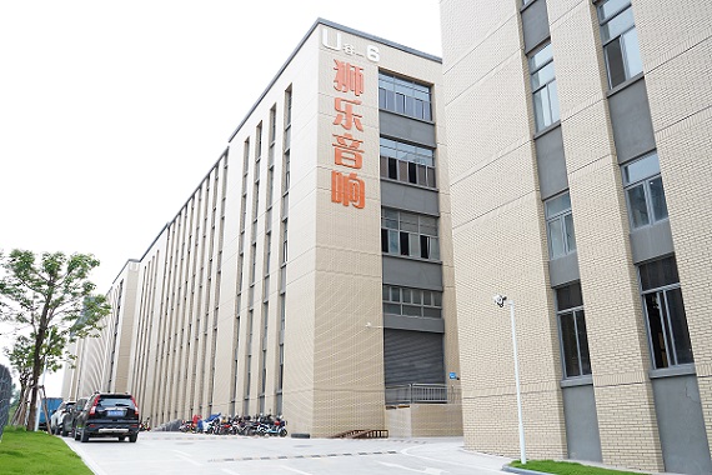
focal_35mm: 30
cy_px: 238
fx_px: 593
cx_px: 356
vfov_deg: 43.6
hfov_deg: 61.9
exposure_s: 1/125
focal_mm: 30
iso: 160
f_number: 5.6
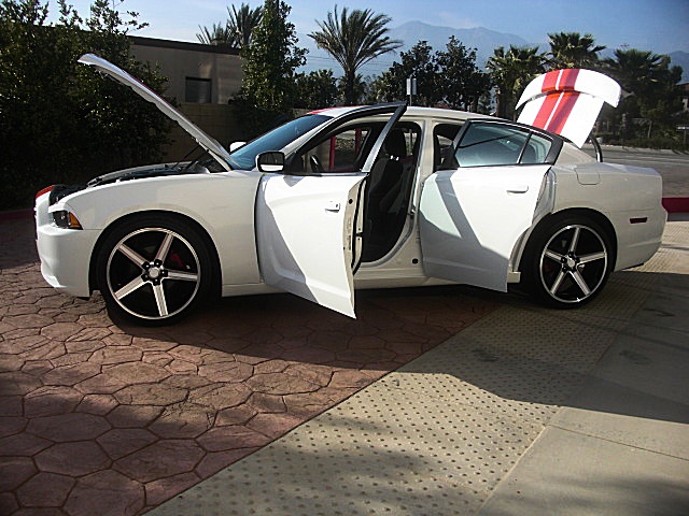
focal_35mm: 36
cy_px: 258
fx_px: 717
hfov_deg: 51.4
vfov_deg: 39.7
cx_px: 344
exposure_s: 1/160
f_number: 7.9
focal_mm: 6.3
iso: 50
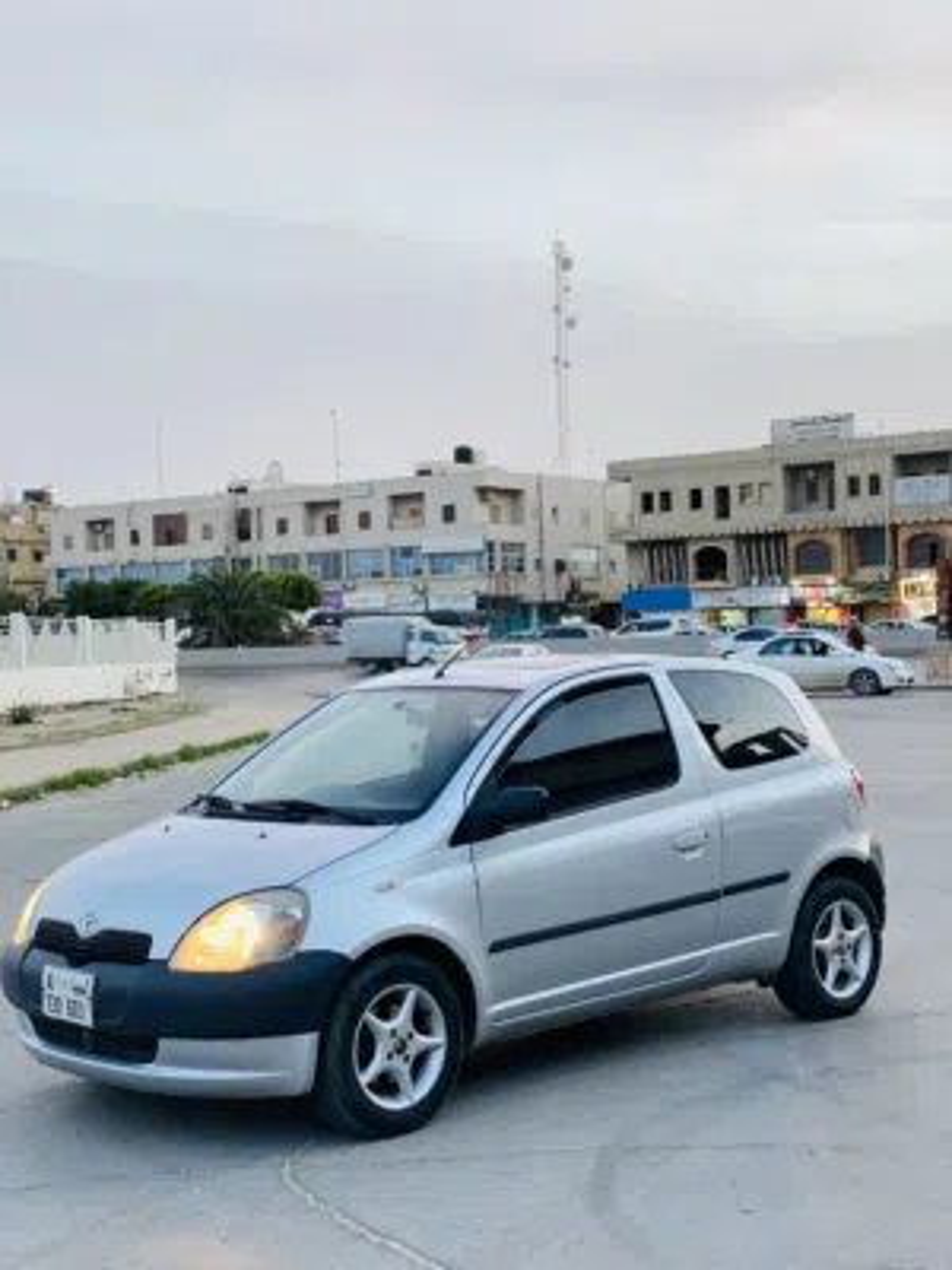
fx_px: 1907
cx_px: 476
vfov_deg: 36.8
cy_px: 635
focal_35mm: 52
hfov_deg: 28.0
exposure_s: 1/50
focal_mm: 6
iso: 125
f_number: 2
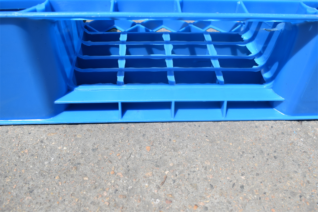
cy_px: 106
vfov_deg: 36.9
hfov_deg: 53.1
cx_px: 159
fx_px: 318
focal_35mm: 36
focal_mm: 24
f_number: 8
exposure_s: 1/250
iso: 100
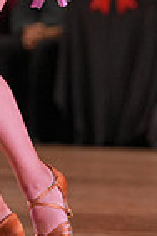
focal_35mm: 625
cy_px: -134
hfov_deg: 2.2
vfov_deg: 3.3
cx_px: -18
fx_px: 4088
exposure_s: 1/400
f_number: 4
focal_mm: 152
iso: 1600
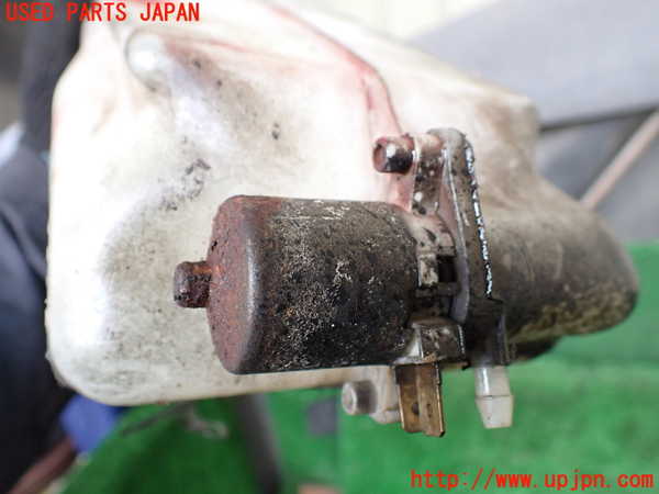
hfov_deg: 60.0
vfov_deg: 46.8
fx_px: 571
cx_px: 330
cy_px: 247
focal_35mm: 30
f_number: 2.3
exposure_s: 1/125
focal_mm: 5.4
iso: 320
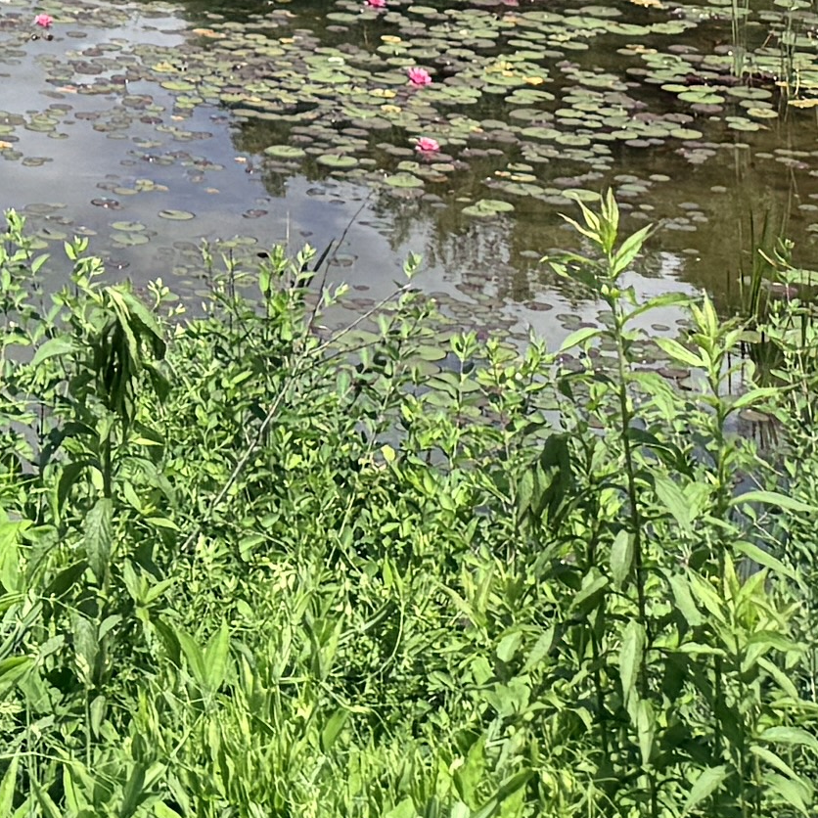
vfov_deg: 10.3
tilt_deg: +4.8
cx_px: -634
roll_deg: -0.6
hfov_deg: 11.2
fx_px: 3877
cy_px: -1224
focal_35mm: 145
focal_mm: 6.76
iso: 80
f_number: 1.78
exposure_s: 1/5319
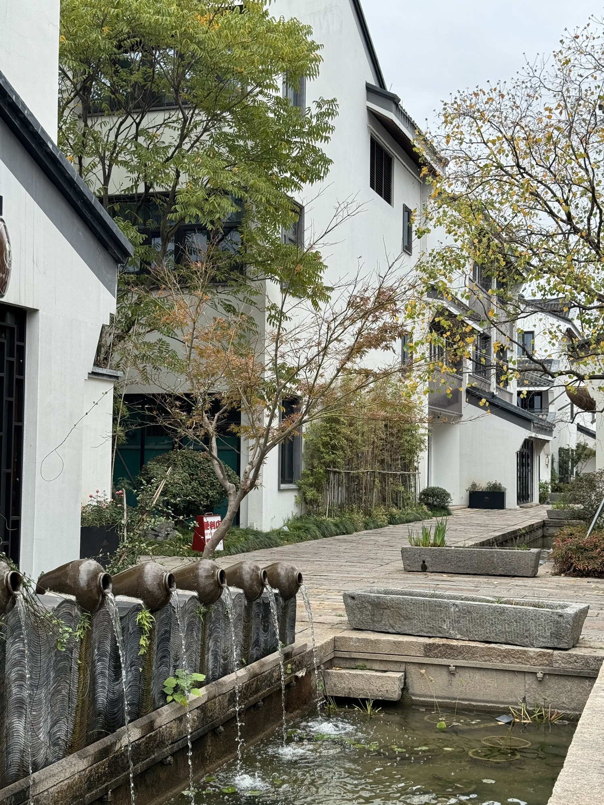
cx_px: 302
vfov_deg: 39.7
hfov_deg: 30.3
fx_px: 1117
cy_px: 402
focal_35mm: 48
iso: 64
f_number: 1.78
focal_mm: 6.86
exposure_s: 1/952
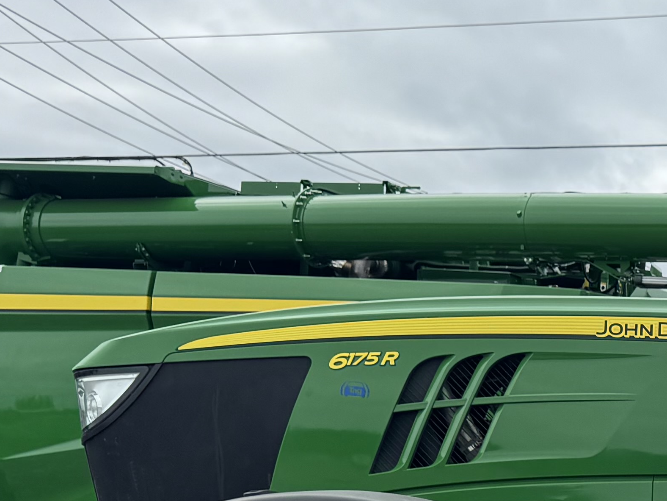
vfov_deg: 16.2
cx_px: 953
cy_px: 632
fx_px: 1676
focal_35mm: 87
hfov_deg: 19.9
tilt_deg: -2.4
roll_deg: -0.7
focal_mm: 6.76
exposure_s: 1/2959
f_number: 1.78
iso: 80
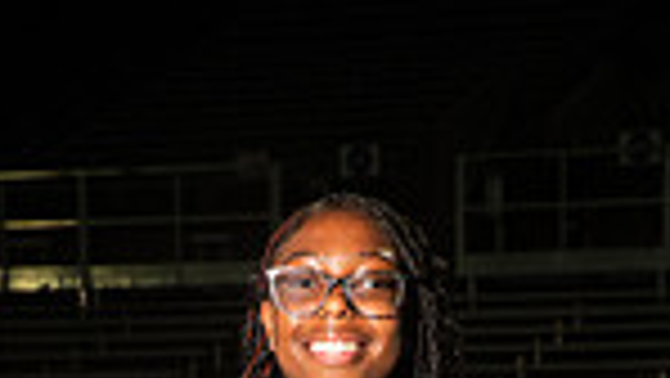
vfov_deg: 6.3
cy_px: 936
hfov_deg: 11.7
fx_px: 3271
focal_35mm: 184
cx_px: 337
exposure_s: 1/400
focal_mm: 58
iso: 1000
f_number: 7.1
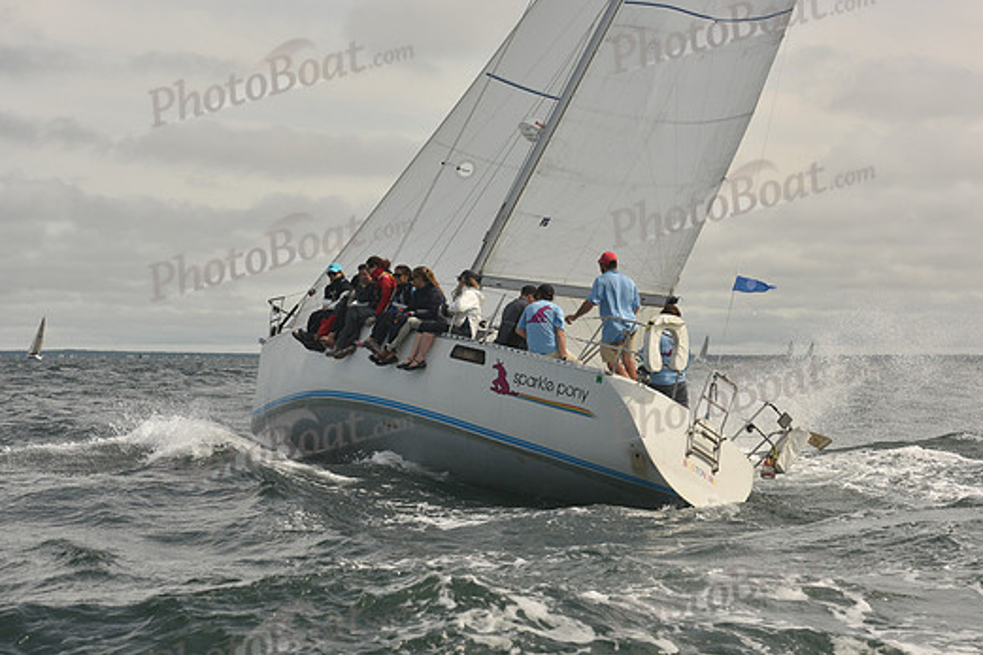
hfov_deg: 26.0
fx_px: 2129
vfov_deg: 17.5
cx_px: 513
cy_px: 324
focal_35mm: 78
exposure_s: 1/1000
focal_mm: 70
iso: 320
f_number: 6.3
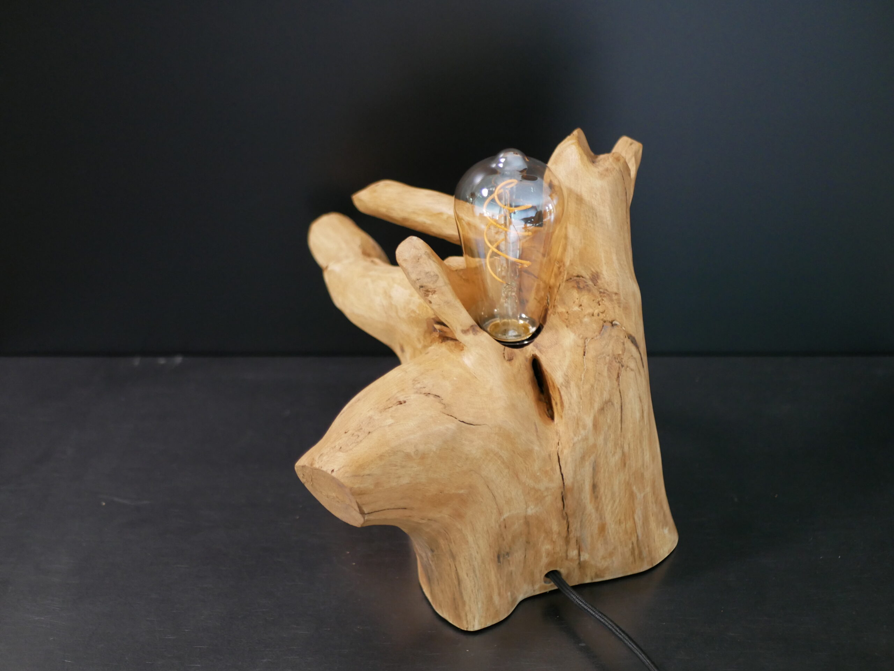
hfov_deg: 38.2
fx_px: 1292
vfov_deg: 29.1
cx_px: 447
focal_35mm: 50
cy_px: 336
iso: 1250
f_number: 1.7
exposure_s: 1/60
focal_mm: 25
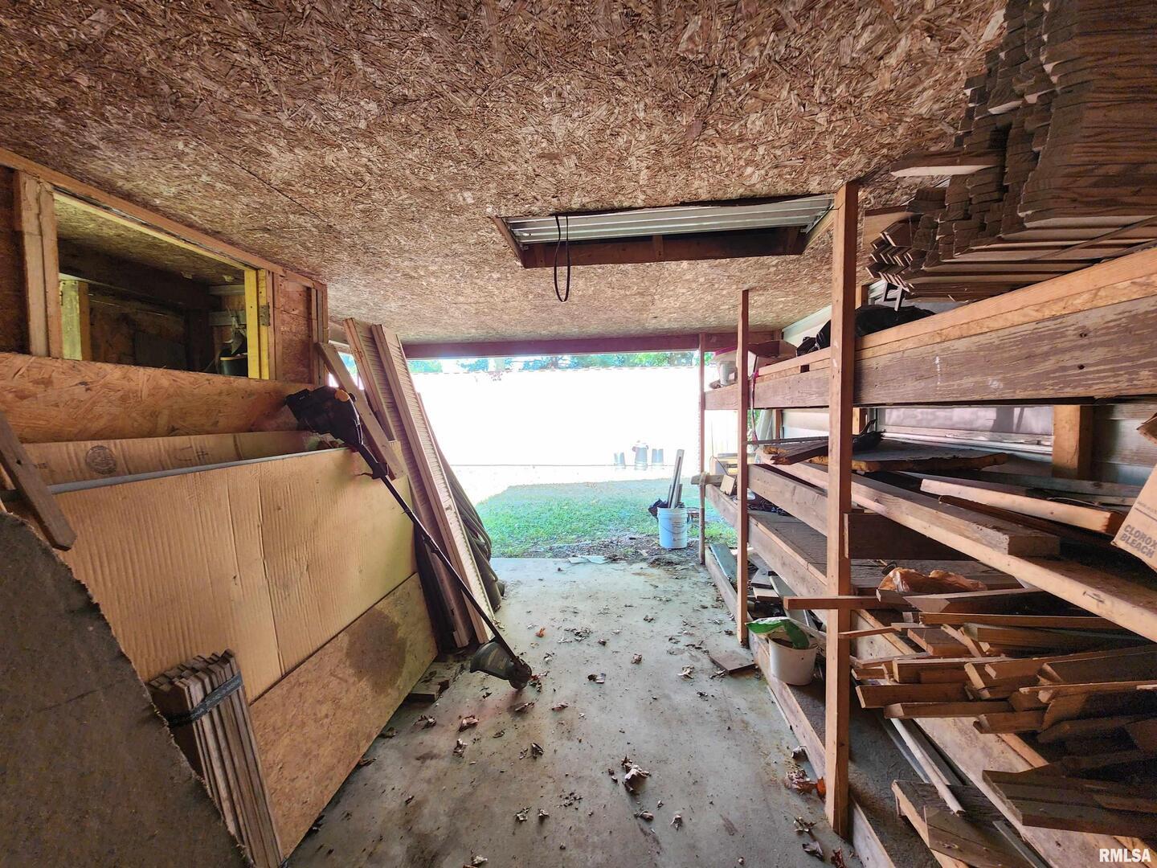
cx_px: 578
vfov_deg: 89.9
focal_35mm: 13
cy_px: 434
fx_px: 435
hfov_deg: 106.2
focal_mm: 2.2
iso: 160
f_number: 2.2
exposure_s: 1/60
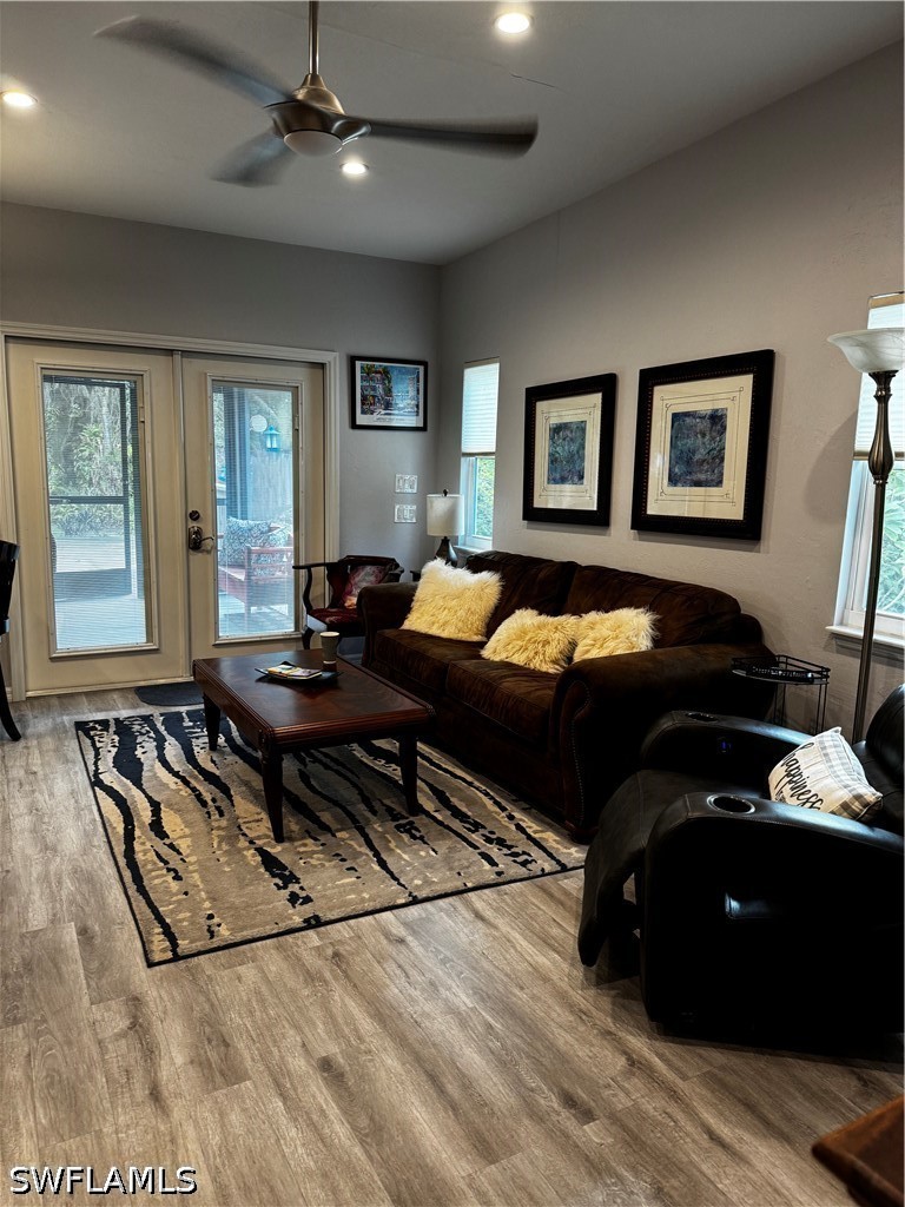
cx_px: 452
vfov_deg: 71.6
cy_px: 604
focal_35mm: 24
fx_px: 837
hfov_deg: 56.8
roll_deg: -1.3
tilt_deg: -9.4
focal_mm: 6.76
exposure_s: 1/60
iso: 200
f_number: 1.78
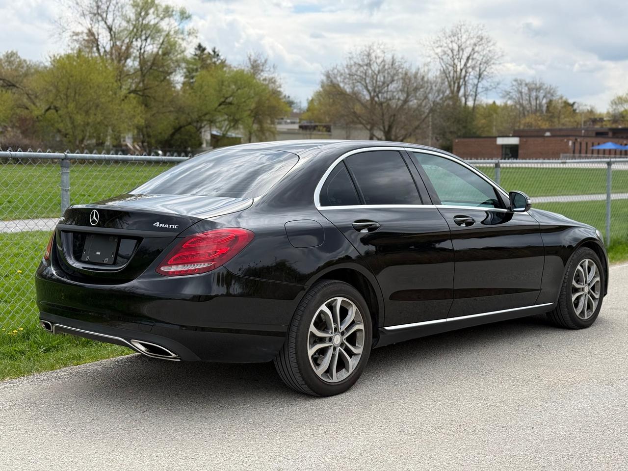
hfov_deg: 39.7
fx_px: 871
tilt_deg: -4.2
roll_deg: +0.0
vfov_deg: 30.3
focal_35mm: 48
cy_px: 236
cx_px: 314
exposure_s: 1/3891
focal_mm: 6.76
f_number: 1.78
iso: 100
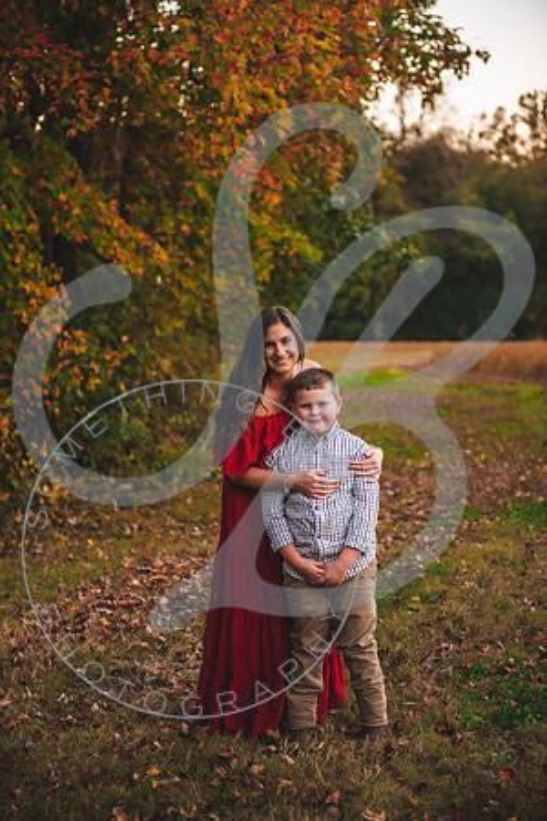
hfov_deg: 19.5
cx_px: 274
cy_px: 410
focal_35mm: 70
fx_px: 1595
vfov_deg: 28.8
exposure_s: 1/200
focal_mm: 70
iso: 1000
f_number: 2.8
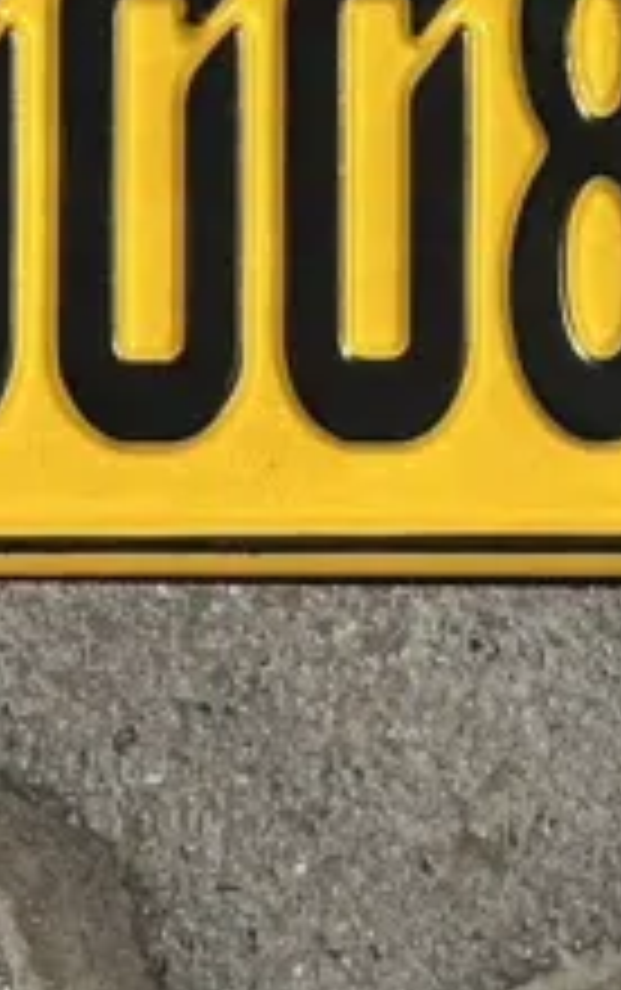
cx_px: 801
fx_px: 3997
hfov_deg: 8.8
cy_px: 216
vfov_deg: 14.1
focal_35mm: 148
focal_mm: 6.86
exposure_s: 1/8197
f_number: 1.78
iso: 64
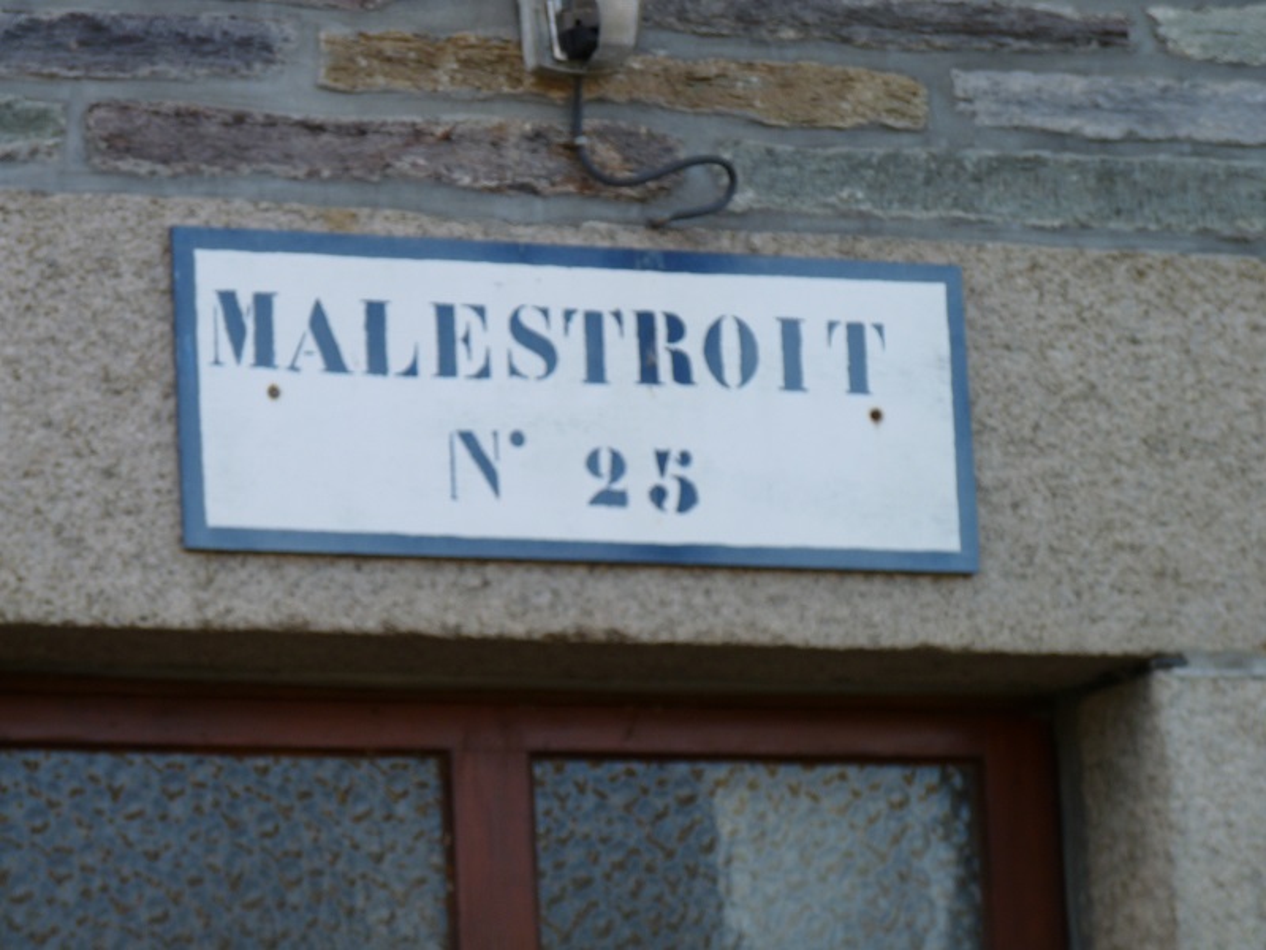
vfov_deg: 8.2
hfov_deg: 11.0
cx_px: 633
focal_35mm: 180
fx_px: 6583
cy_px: 475
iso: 100
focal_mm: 32
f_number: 3.7
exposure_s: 1/200
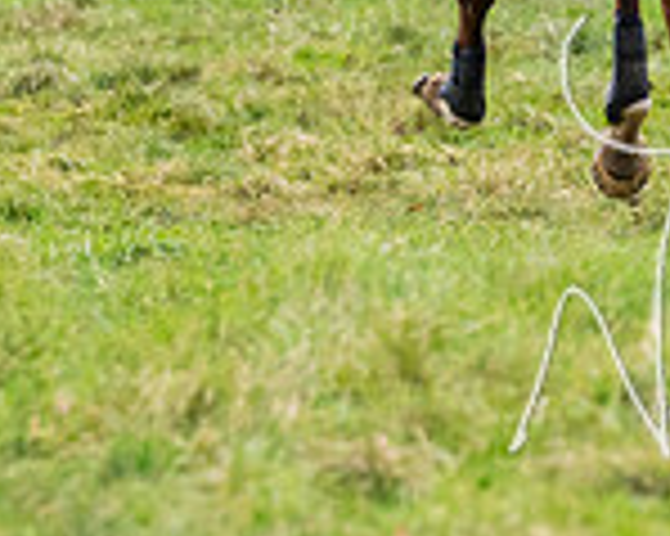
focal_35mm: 1170
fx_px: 23185
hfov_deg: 1.7
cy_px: -149
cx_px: 1234
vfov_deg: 1.3
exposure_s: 1/1250
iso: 800
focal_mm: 185
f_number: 4
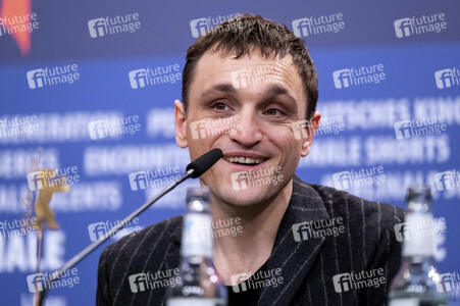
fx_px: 2681
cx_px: 230
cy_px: 153
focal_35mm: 210
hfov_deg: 9.8
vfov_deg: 6.5
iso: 1600
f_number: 2.8
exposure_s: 1/320
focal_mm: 140
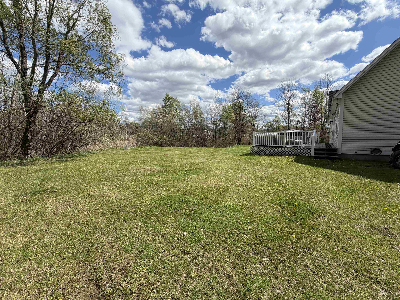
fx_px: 162
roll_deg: +0.5
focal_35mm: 14
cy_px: 150
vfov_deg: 85.7
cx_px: 200
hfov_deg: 102.1
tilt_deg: -3.7
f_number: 2.2
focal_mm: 2.22
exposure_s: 1/1068
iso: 20
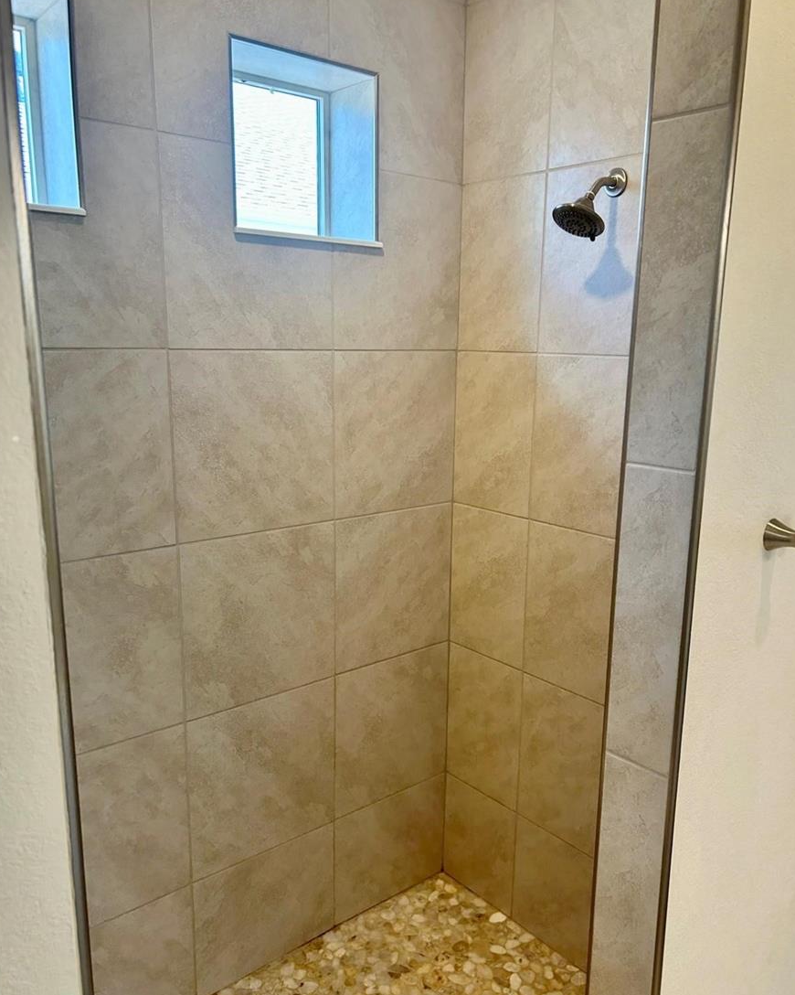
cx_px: 398
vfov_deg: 62.2
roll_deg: -1.5
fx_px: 824
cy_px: 511
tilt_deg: -11.5
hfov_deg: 51.5
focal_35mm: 28
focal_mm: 5.7
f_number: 1.5
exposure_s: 1/120
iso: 100
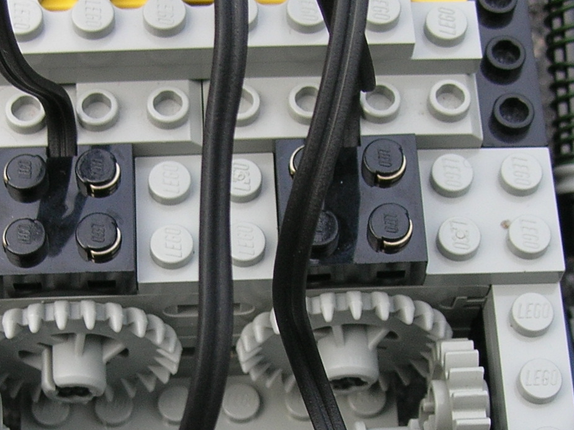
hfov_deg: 22.0
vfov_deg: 16.3
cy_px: 419
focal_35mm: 89
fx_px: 1474
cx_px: 204
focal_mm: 6
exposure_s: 1/228
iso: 50
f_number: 2.7
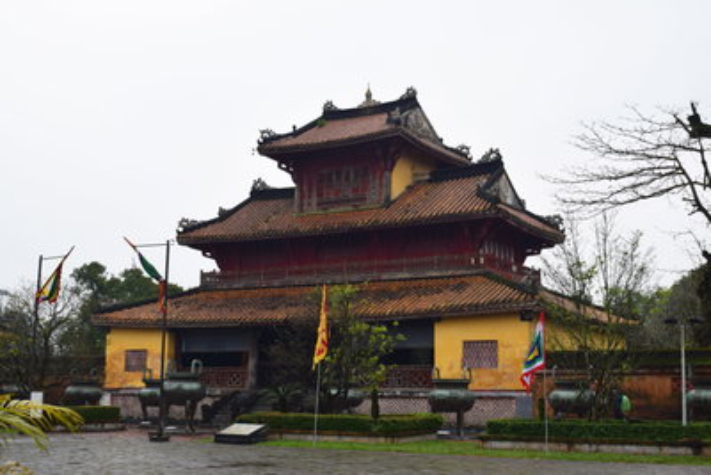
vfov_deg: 28.1
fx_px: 948
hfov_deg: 41.1
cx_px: 356
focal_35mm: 48
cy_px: 238
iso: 400
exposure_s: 1/200
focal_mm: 32
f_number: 10
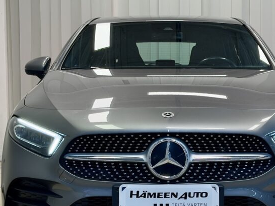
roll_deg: +1.1
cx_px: 167
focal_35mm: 90
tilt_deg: -2.2
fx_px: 715
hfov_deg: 21.7
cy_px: 120
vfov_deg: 16.4
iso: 125
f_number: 1.78
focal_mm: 6.76
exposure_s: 1/119
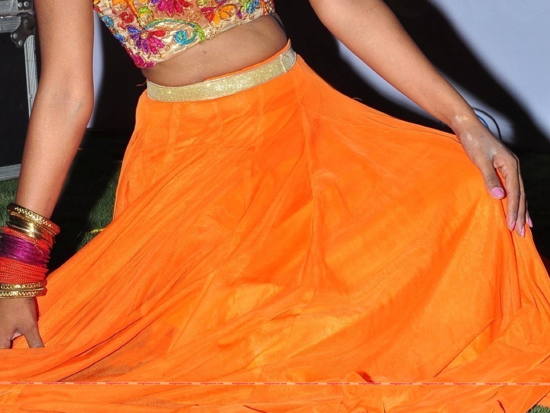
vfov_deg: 11.6
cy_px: 31
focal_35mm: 127
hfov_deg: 15.5
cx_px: 275
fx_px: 2018
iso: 400
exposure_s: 1/125
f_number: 11
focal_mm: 58
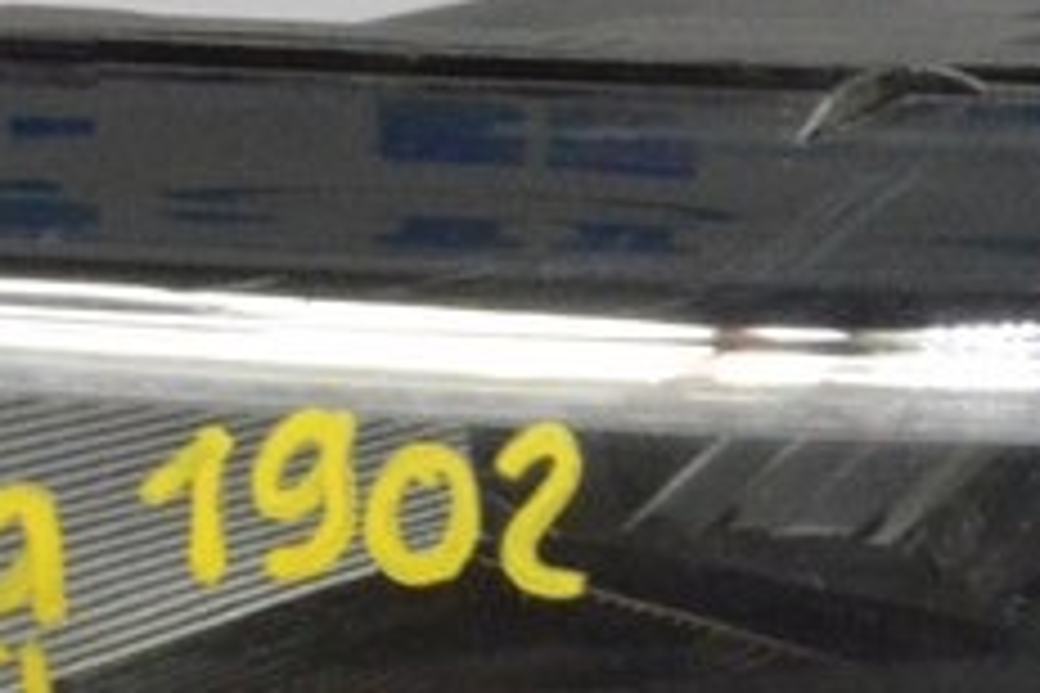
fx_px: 5373
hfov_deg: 11.0
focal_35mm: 186
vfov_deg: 7.4
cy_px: 326
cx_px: 963
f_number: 20
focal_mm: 28
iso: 6400
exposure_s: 1/20
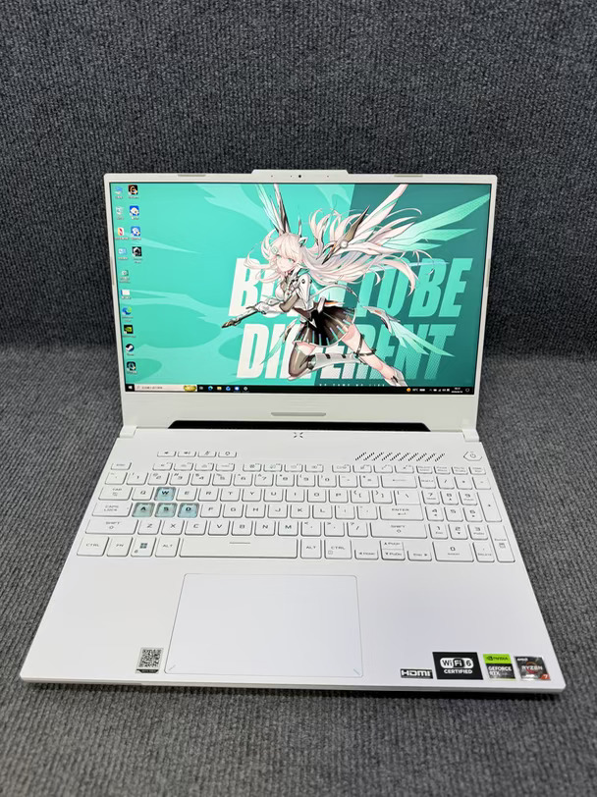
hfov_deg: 56.8
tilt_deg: -35.6
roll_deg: +0.8
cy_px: 398
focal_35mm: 24
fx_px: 552
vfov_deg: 71.6
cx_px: 298
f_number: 1.78
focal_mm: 6.76
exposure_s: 1/100
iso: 64
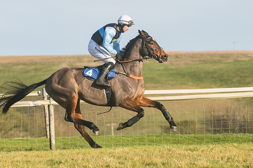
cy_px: 84
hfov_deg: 8.1
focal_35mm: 255
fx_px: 1791
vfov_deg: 5.4
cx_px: 126
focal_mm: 170
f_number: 5
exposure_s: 1/4000
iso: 400
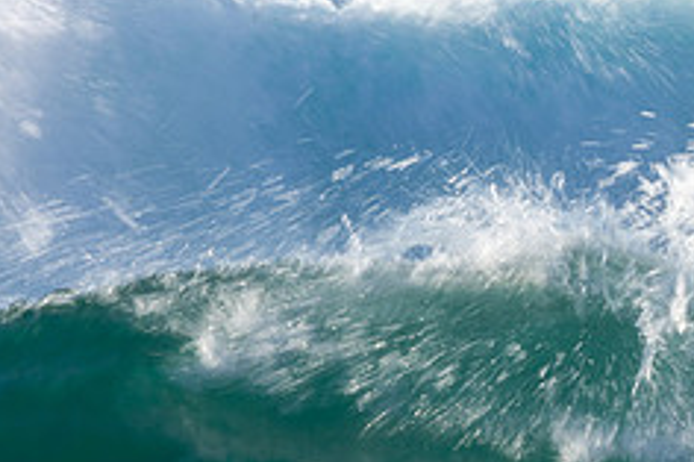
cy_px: 549
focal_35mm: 1438
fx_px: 27701
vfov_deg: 1.0
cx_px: 773
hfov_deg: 1.4
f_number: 22
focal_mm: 390
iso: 100
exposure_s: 1/25
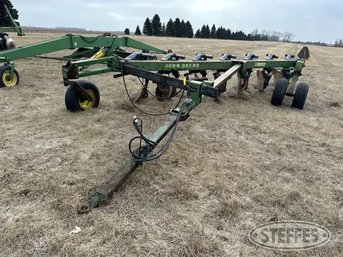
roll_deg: -0.5
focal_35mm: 24
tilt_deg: -14.7
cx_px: 172
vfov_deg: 56.8
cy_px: 128
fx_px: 238
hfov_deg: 71.6
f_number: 1.78
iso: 80
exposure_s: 1/1072
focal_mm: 6.86
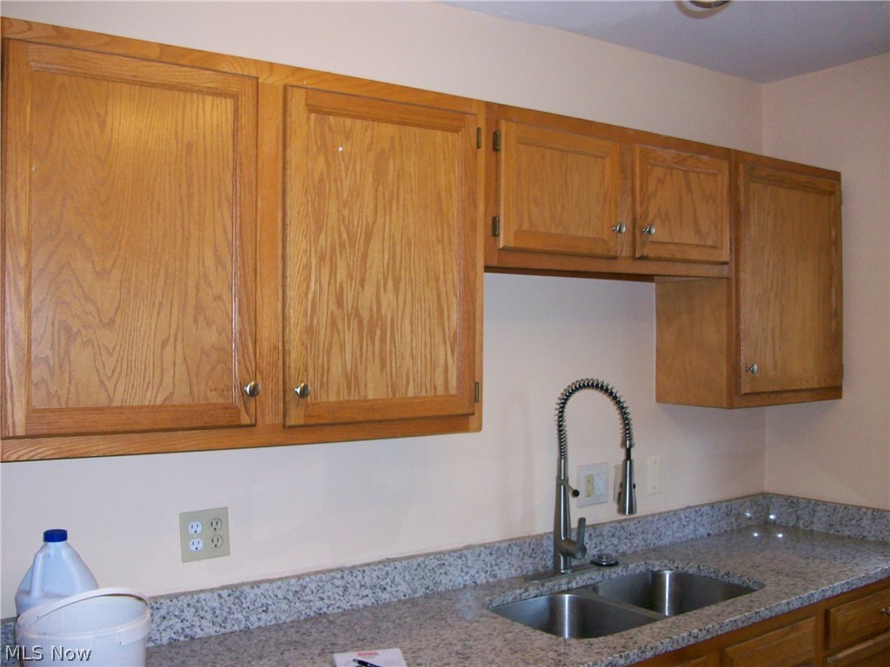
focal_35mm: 34
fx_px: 874
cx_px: 445
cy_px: 334
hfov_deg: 54.0
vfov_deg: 41.8
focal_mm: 5.7
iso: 160
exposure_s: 1/60
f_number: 2.8
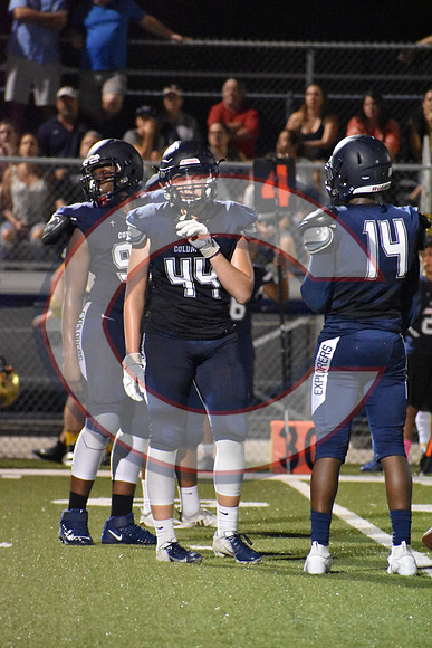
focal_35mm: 420
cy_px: 324
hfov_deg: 3.3
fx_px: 7555
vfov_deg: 4.9
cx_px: 216
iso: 12800
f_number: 6.3
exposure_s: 1/160
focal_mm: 280
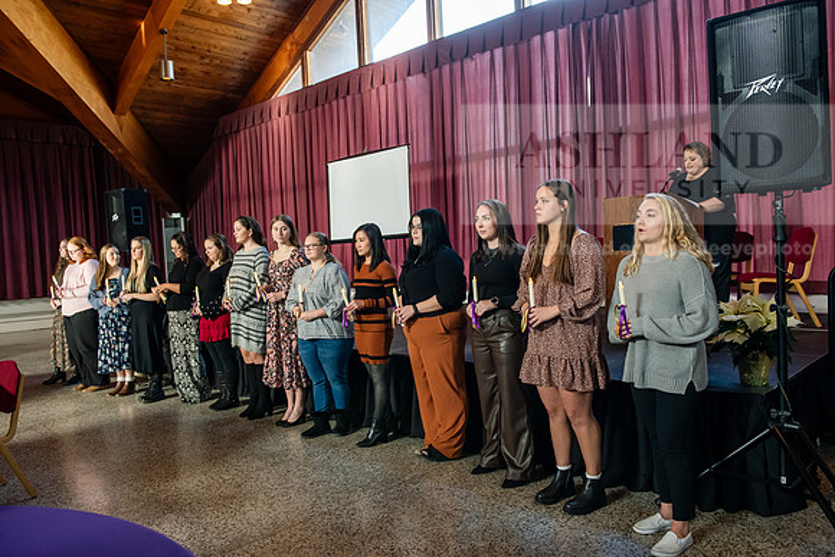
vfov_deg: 46.4
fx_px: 650
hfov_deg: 65.5
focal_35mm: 28
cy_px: 278
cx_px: 418
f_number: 4
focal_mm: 28
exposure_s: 1/200
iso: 2000
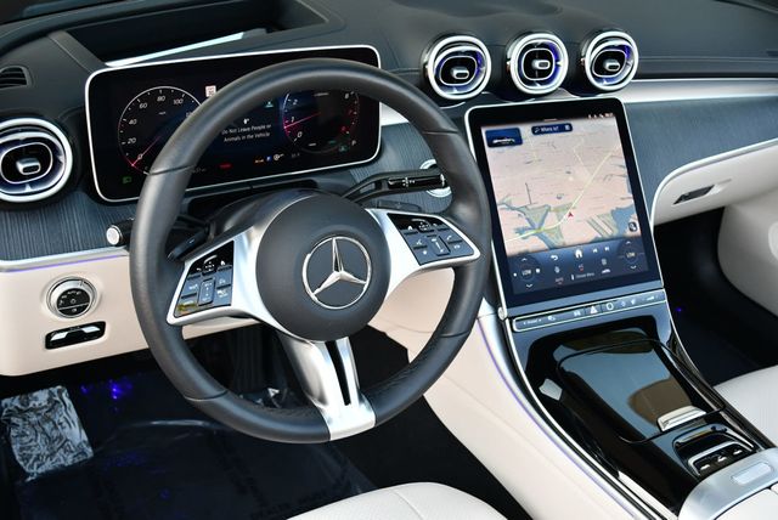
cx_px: 389
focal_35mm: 40
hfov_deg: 48.4
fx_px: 865
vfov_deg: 33.5
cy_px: 260
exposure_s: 1/250
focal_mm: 20
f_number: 3.8
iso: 400
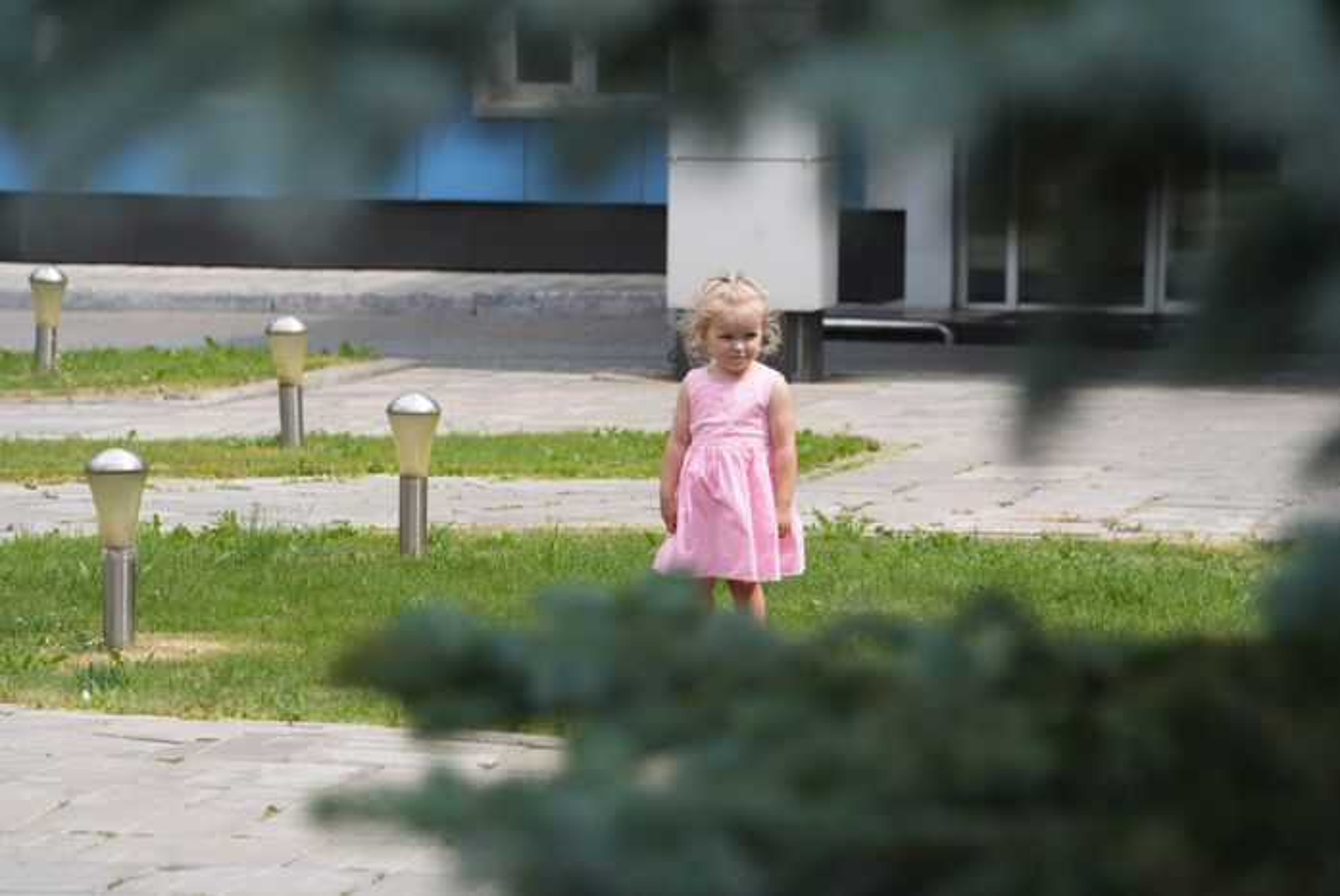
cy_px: 448
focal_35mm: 200
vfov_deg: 6.9
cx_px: 670
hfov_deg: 10.3
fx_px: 7450
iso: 400
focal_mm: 200
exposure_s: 1/500
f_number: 8
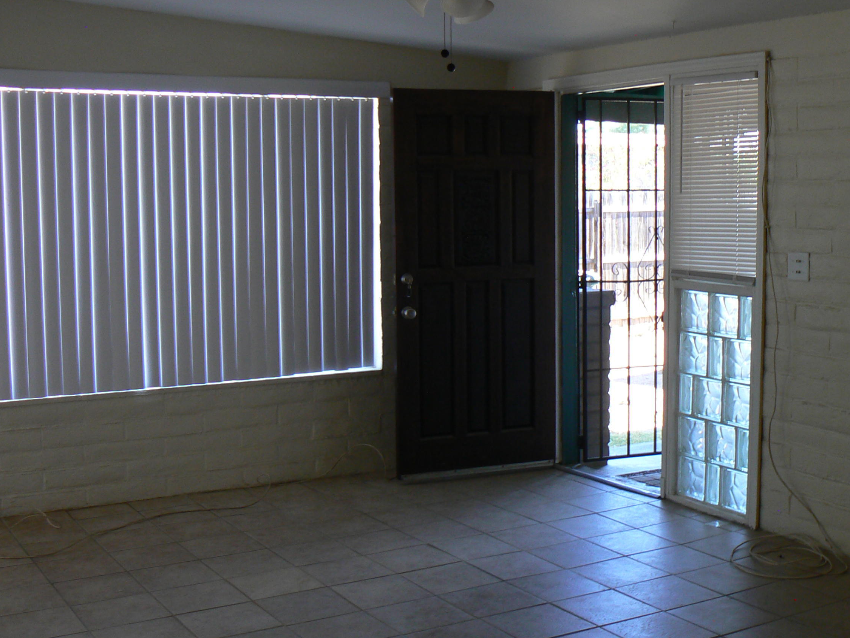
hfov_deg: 39.4
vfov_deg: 30.3
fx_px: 1179
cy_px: 327
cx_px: 522
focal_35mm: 48
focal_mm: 6
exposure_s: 1/30
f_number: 2.8
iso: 80
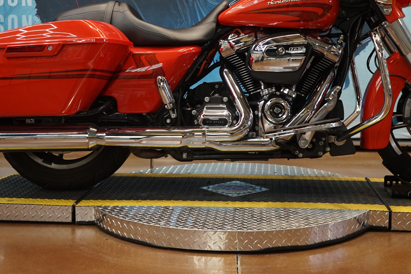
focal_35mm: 52
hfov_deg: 38.0
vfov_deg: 25.7
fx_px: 594
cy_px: 76
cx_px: 246
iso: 1000
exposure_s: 1/160
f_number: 4
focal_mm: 32
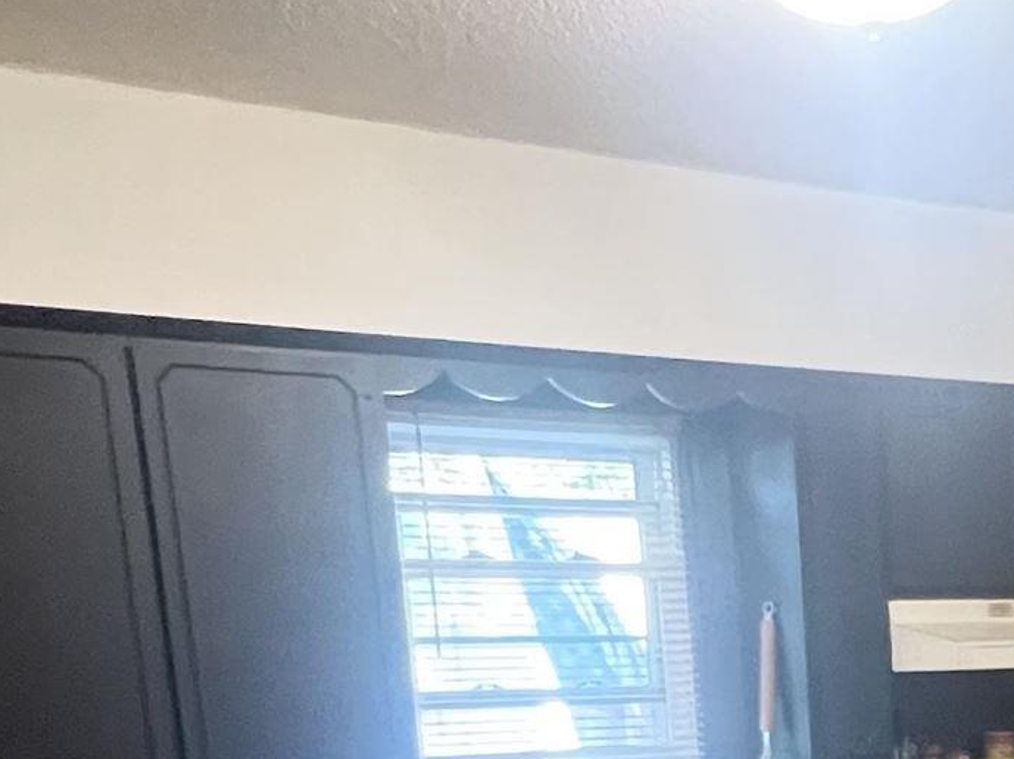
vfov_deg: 21.8
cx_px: 1018
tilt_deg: -12.8
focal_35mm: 58
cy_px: 1077
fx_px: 1698
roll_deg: +2.4
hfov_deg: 30.8
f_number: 1.8
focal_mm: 1.57
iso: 640
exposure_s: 1/60
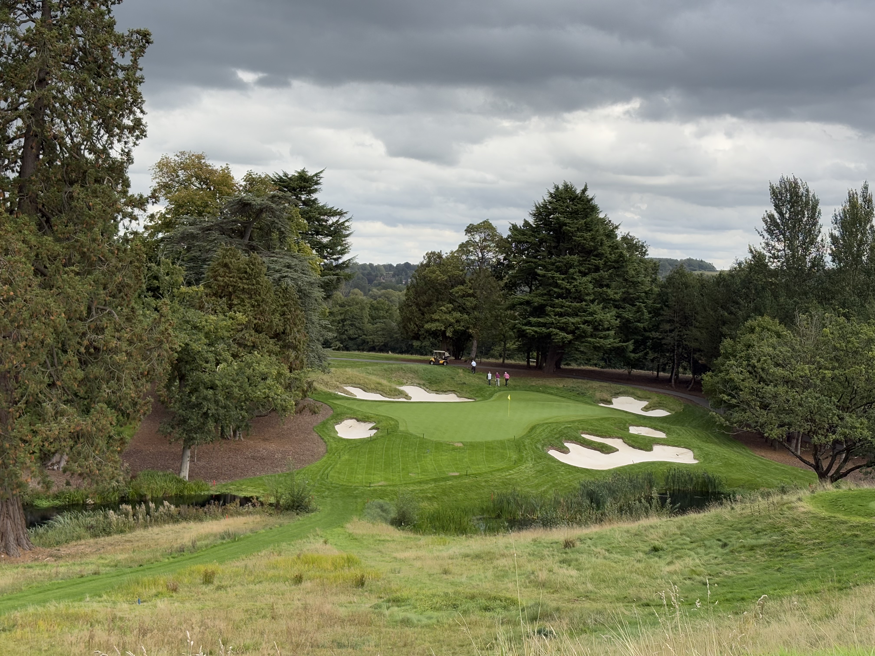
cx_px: 438
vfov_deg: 28.0
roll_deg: -1.6
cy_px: 328
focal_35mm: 52
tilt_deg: -2.4
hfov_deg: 36.8
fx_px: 1314
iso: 32
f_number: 1.6
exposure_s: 1/1263
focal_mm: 5.96
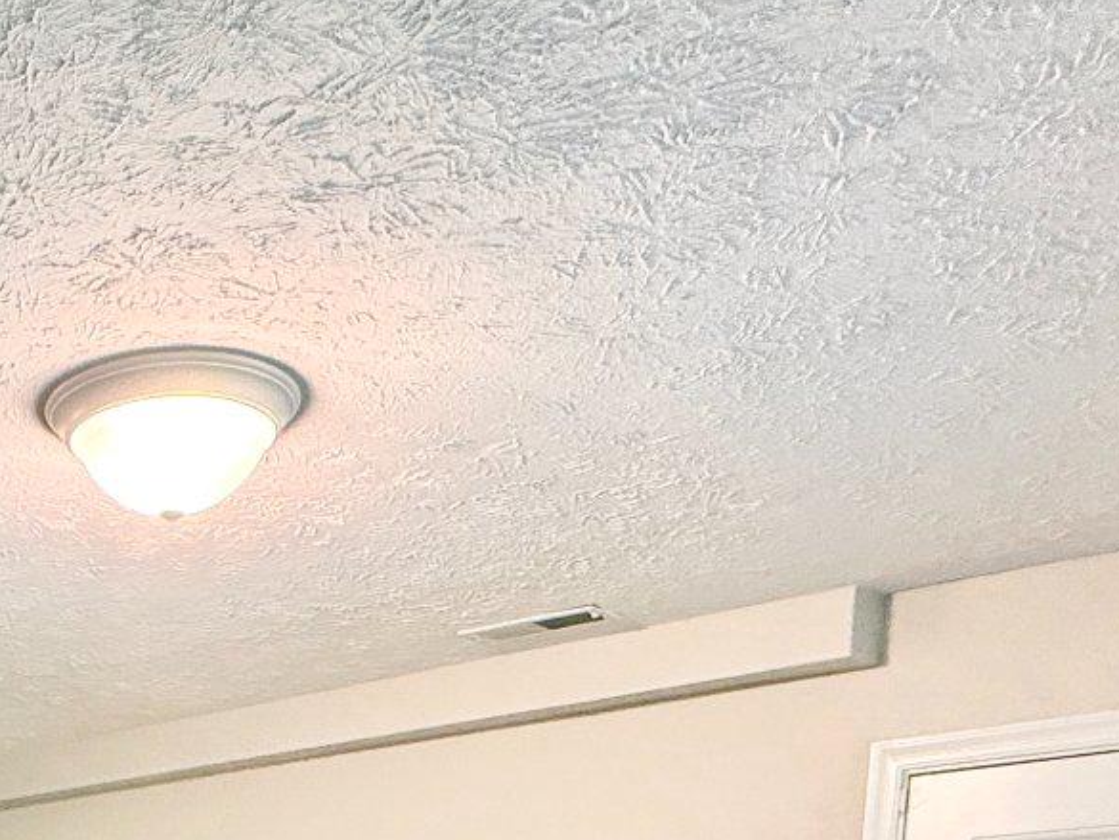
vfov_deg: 22.0
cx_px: 57
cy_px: 1397
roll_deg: -0.6
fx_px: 1584
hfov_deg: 35.9
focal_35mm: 49
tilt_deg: -11.9
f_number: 2.2
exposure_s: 1/120
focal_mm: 2.22
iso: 400
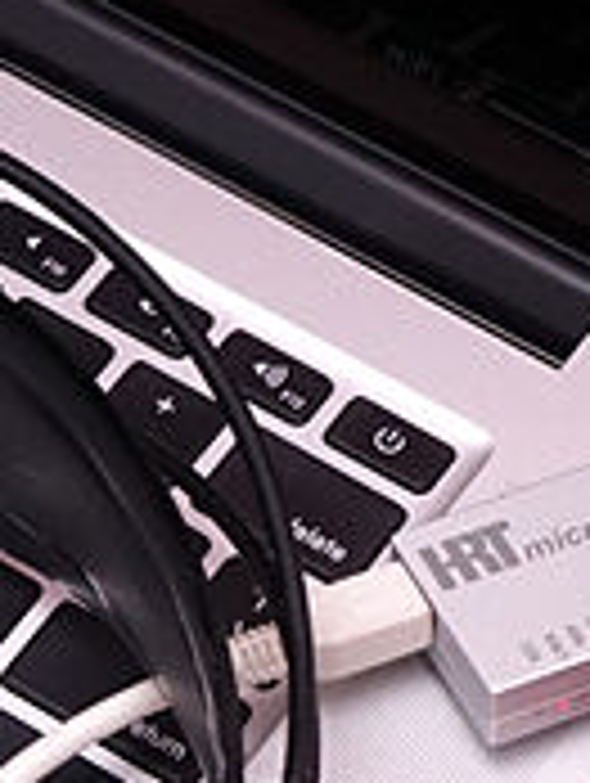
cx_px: 144
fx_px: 4897
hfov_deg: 6.9
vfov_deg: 9.1
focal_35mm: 216
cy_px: 560
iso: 800
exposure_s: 1/80
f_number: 5.6
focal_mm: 17.83
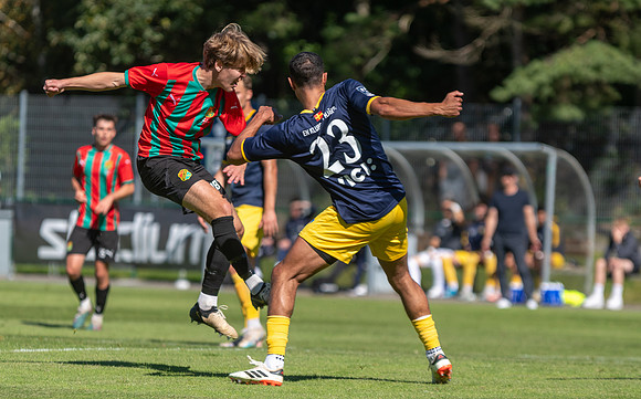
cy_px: 254
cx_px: 253
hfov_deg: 6.4
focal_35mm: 326
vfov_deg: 4.0
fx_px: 5696
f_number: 3.2
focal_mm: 175
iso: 125
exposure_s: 1/1600
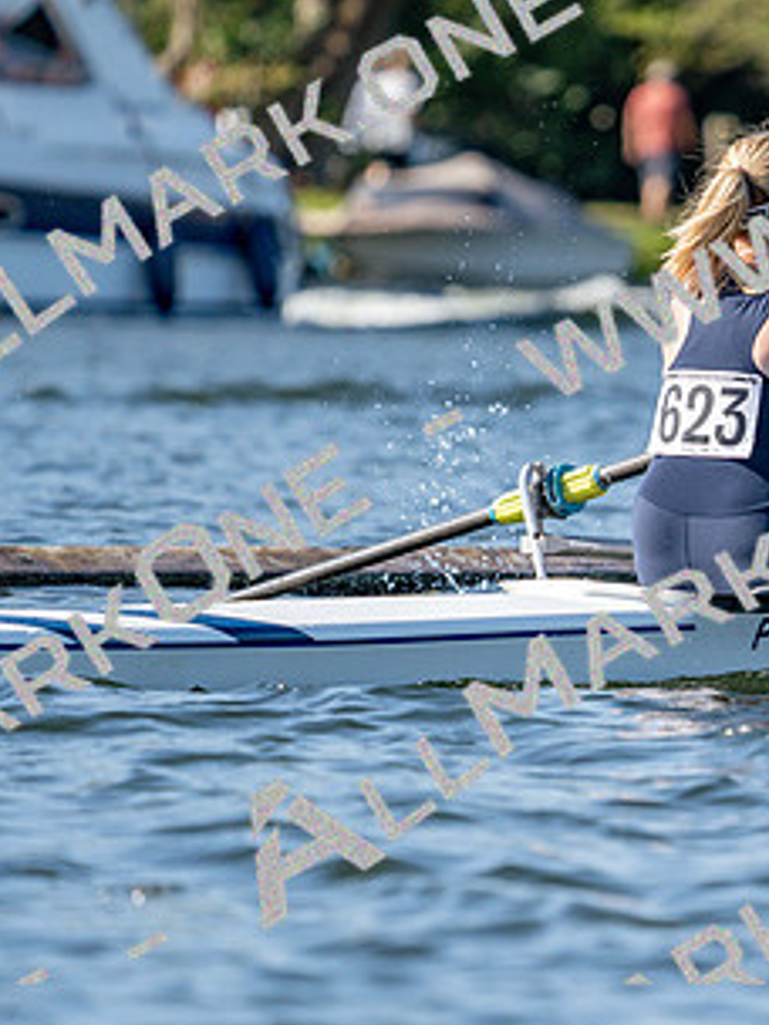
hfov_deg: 2.2
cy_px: 406
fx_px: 20023
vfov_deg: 2.9
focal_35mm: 676
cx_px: 934
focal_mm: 368
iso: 400
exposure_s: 1/1600
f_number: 6.3
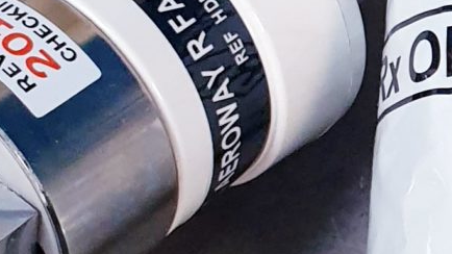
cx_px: 860
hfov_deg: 11.7
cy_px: 74
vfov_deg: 7.3
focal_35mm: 167
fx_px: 2001
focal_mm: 4.3
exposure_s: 1/50
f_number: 2.4
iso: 160
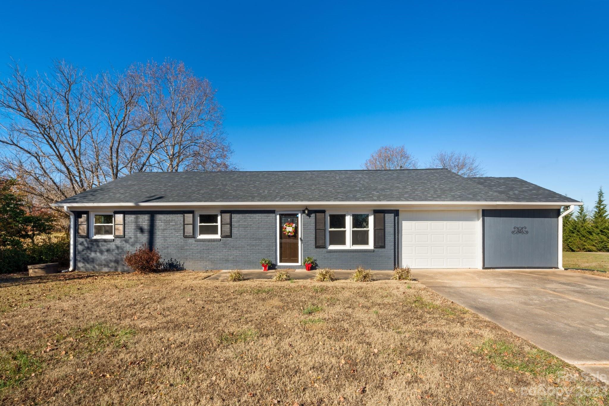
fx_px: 288
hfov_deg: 93.3
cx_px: 304
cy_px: 203
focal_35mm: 17
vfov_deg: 70.4
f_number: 16
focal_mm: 17
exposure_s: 1/15
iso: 100
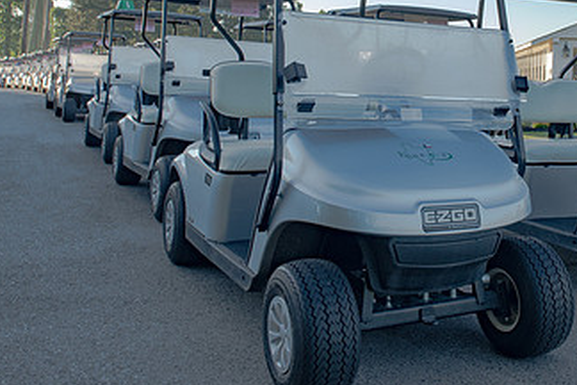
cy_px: 54
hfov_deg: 44.4
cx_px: 408
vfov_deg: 30.1
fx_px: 689
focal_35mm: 43
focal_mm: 24
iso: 200
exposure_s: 1/80
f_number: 10
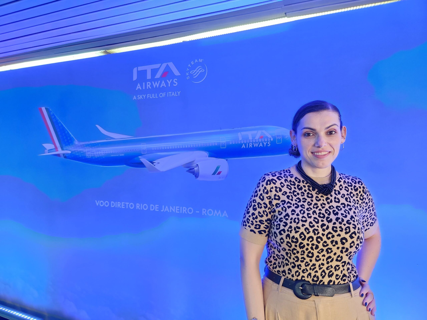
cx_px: 214
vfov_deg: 58.9
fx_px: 284
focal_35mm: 23
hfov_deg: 73.9
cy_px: 160
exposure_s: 1/120
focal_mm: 5.4
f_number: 1.8
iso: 800
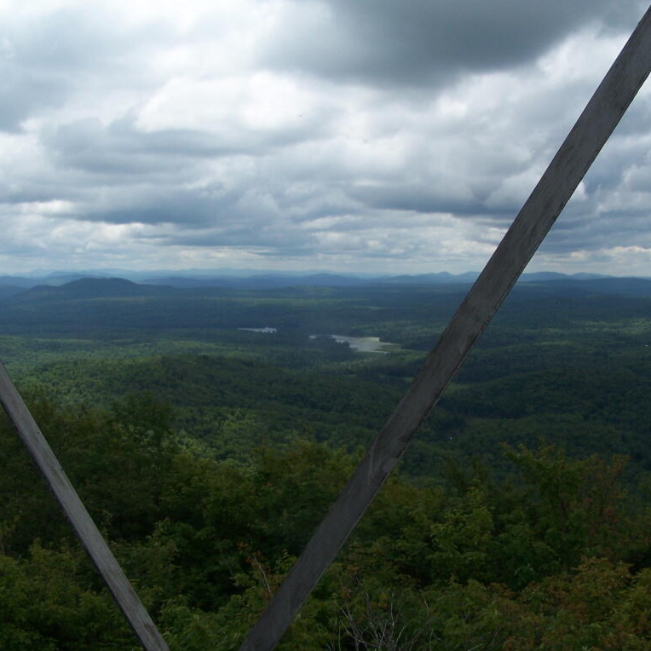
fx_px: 957
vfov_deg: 37.6
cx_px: 337
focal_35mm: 45
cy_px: 326
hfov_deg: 37.5
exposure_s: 1/640
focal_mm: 6.3
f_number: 5.6
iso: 80
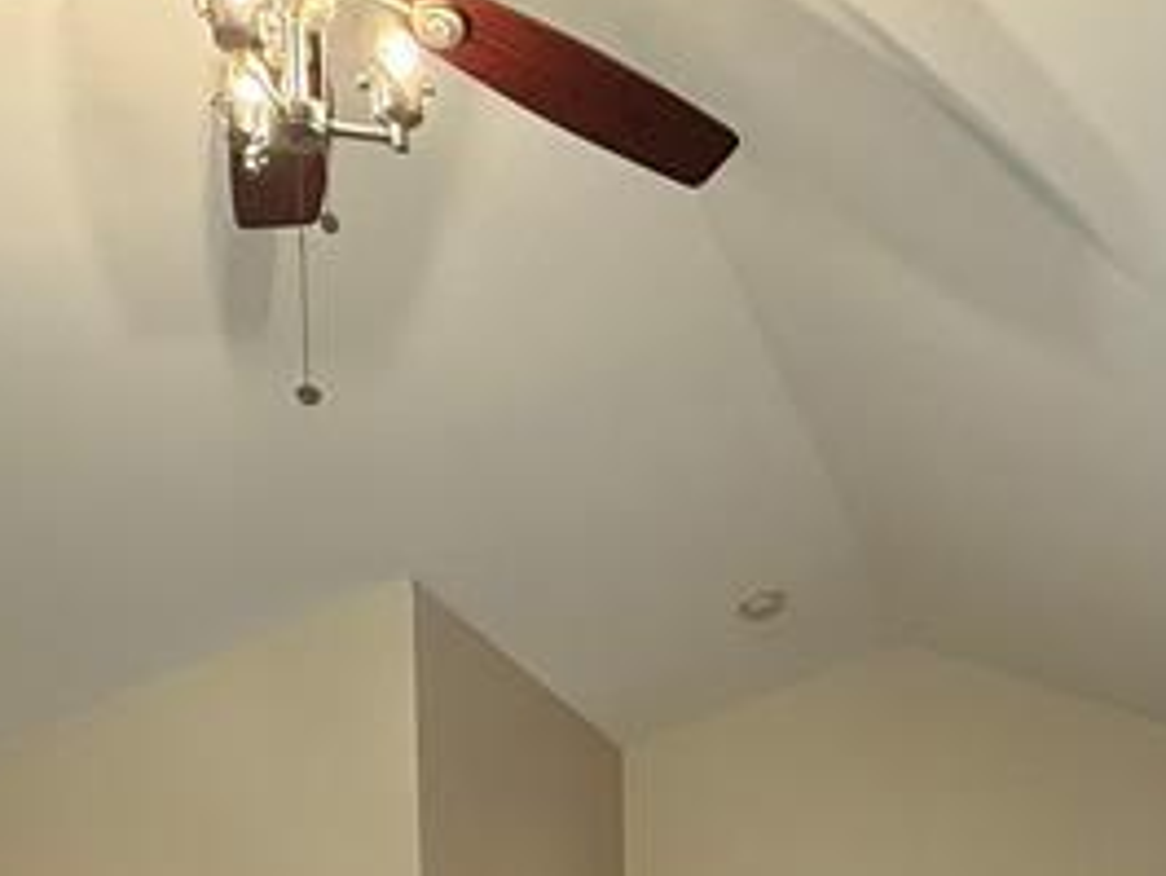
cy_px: 1356
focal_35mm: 54
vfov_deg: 21.9
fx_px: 1820
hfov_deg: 34.4
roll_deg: +0.1
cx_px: 937
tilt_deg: -5.4
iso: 250
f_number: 2.2
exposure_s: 1/120
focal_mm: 2.22
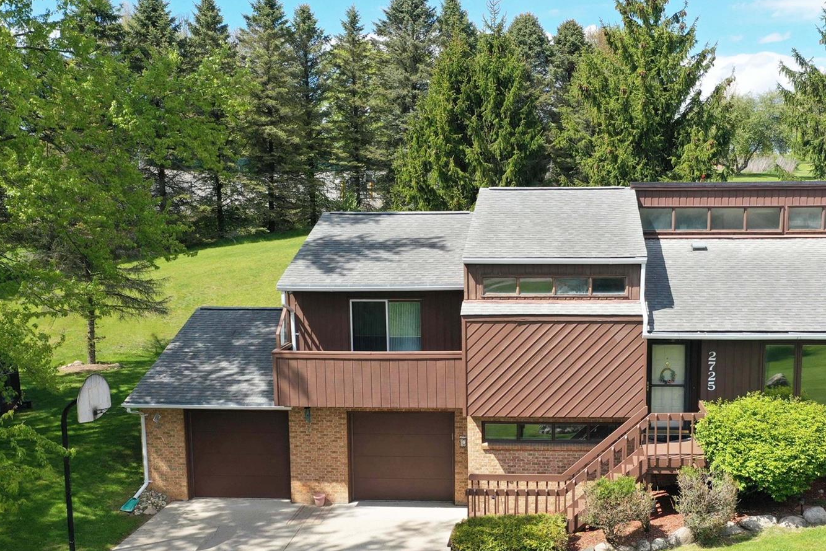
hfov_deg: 45.2
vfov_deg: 31.0
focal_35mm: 43
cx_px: 489
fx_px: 987
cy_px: 360
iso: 100
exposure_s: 1/320
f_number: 5.6
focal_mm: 10.26
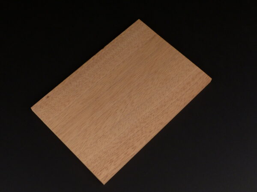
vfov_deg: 29.1
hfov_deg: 38.2
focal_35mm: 50
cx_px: 128
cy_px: 96
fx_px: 371
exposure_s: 1/40
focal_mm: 9.1
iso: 200
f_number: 3.5
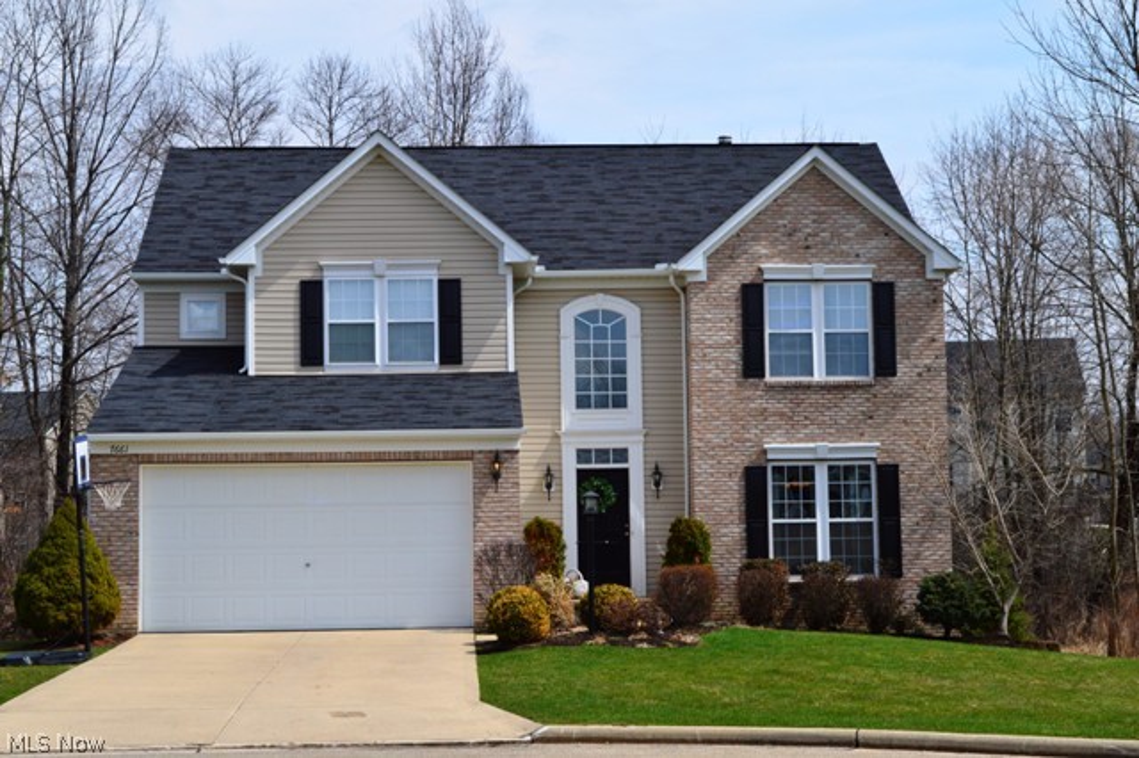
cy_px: 379
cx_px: 570
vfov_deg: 20.6
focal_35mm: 66
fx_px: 2087
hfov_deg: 30.5
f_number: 11
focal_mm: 44
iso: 250
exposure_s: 1/500
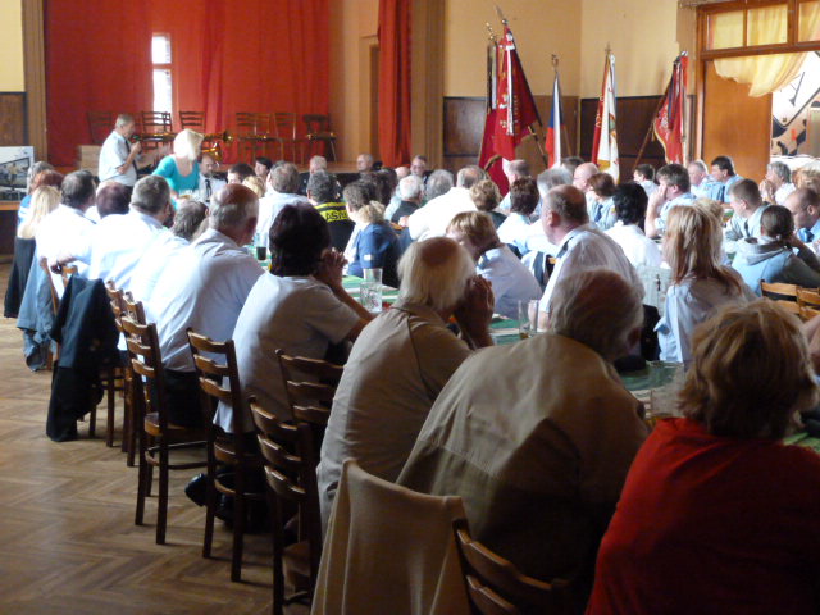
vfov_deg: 28.0
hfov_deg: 36.8
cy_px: 308
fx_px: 1232
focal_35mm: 52
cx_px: 410
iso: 800
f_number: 3.8
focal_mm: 8.5
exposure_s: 1/13
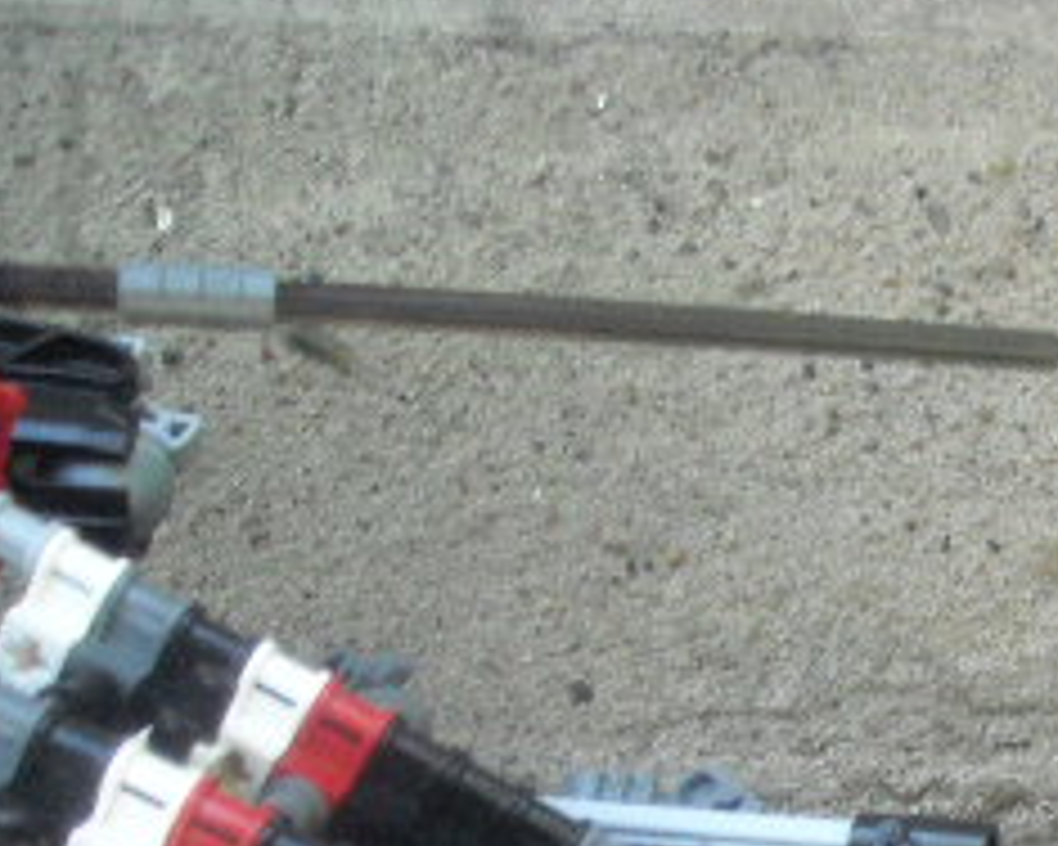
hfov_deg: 18.9
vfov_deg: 15.8
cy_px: 1044
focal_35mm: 93
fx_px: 2912
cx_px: 1414
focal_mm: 5.7
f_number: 2.8
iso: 455
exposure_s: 1/250
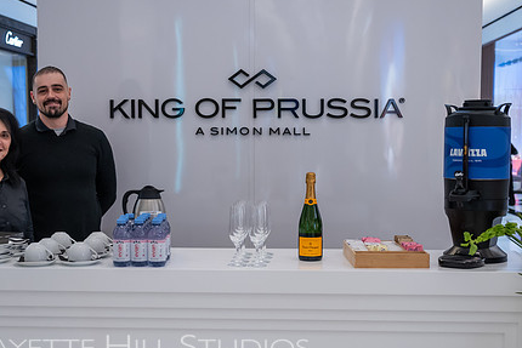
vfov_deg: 24.6
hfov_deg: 36.2
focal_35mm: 55
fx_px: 798
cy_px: 202
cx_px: 253
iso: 1250
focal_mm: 31
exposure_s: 1/320
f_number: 2.8
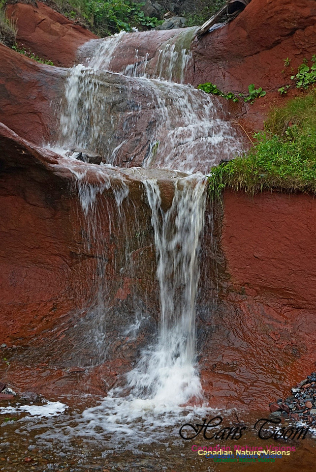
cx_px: 158
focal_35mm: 44
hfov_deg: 30.9
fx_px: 571
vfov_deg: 44.9
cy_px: 236
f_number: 14
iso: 800
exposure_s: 1/40
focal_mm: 29
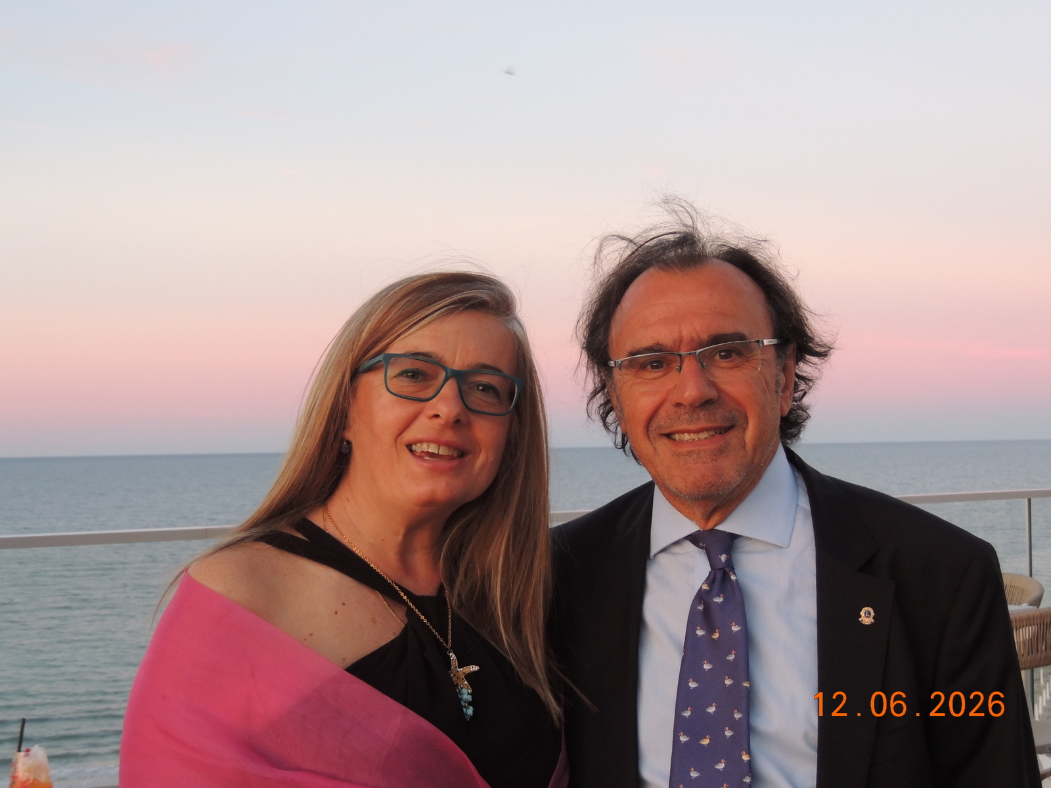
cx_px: 526
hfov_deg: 32.2
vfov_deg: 24.4
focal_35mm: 60
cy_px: 394
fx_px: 1822
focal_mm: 10.7
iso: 320
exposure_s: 1/60
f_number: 3.7
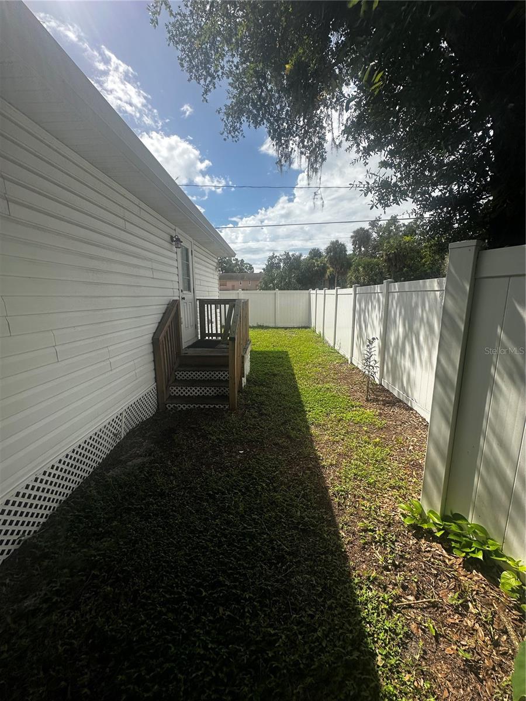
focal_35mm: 14
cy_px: 350
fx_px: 284
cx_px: 263
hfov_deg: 85.7
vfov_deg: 102.1
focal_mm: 2.22
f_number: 2.2
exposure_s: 1/2451
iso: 50
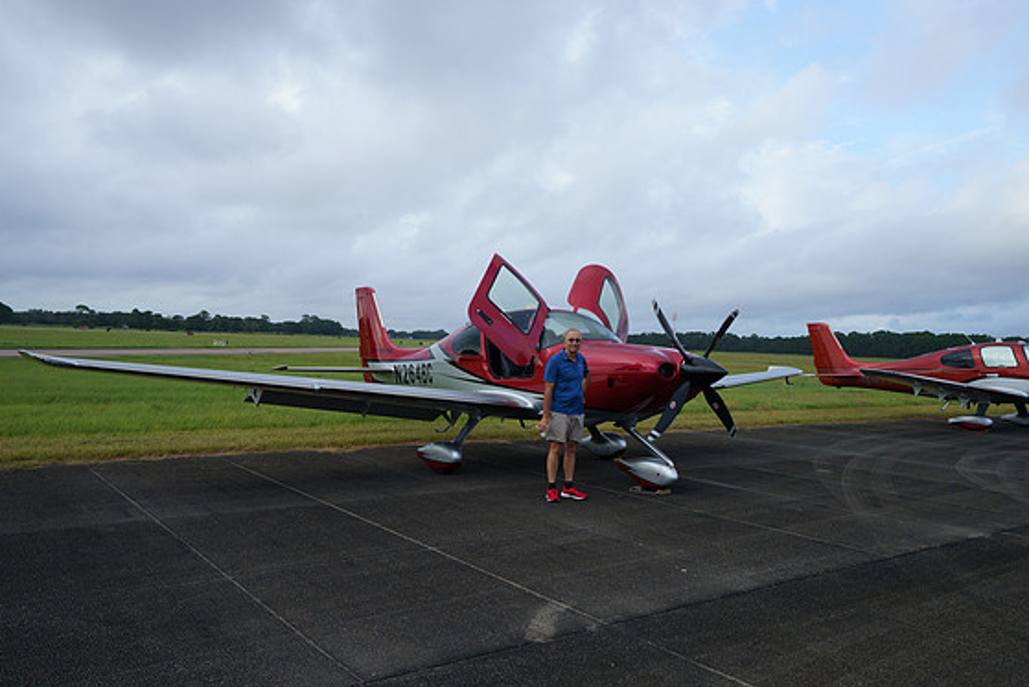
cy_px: 332
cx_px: 506
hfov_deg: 65.5
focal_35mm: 28
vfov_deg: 46.4
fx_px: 800
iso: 500
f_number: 6.3
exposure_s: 1/400
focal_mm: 27
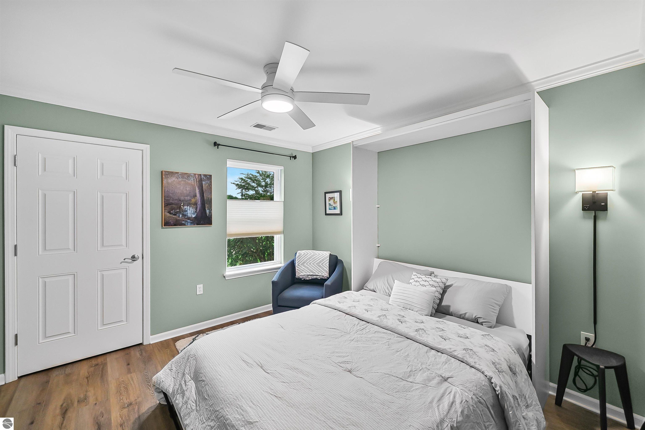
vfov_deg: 81.3
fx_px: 251
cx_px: 322
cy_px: 215
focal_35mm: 14
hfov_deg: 104.2
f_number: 4
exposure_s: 1/80
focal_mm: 14
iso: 2000
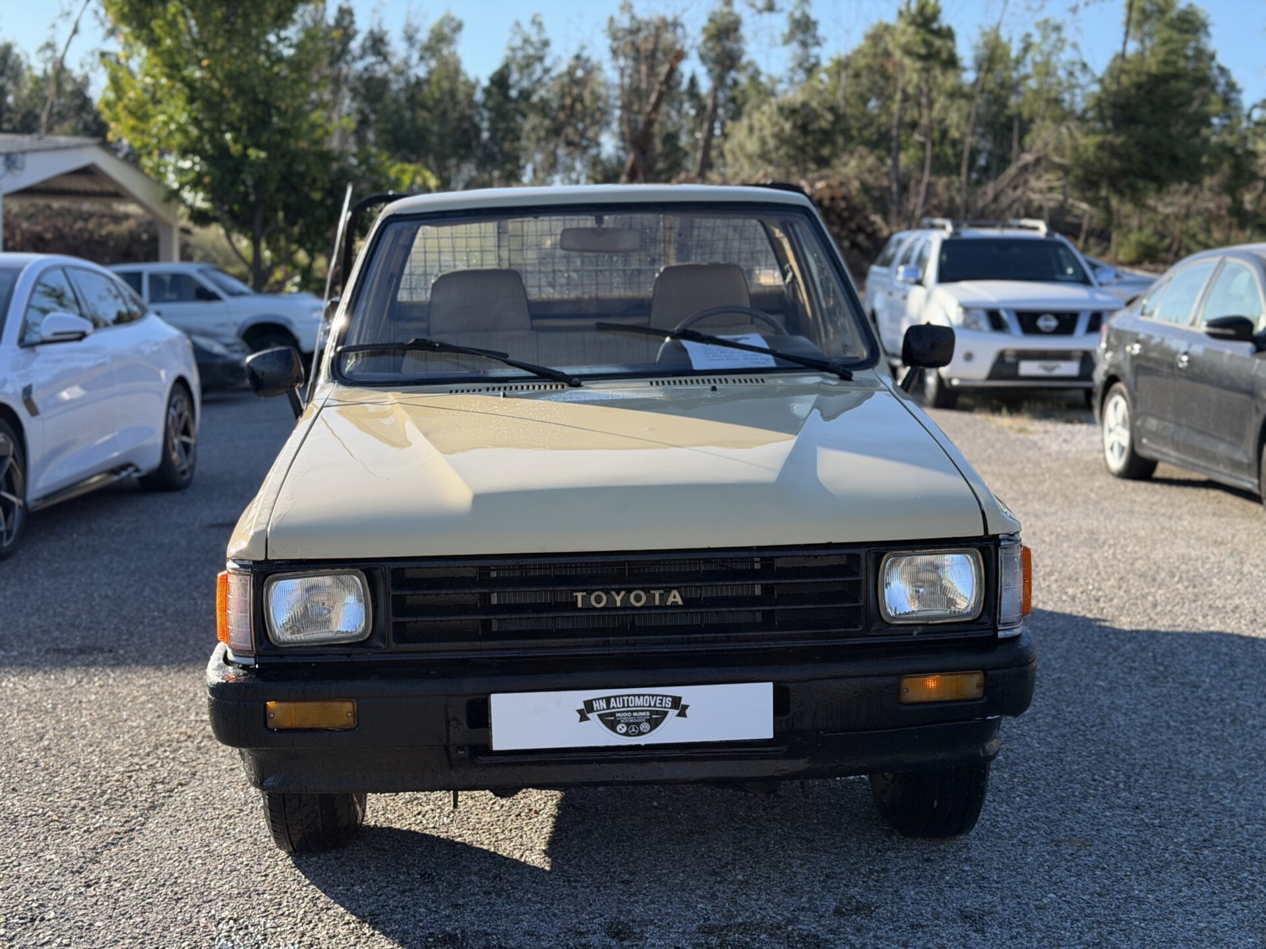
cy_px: 474
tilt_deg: -4.1
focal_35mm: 48
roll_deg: -2.3
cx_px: 633
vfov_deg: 30.3
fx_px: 1755
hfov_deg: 39.7
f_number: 1.78
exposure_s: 1/1754
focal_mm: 6.76
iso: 80
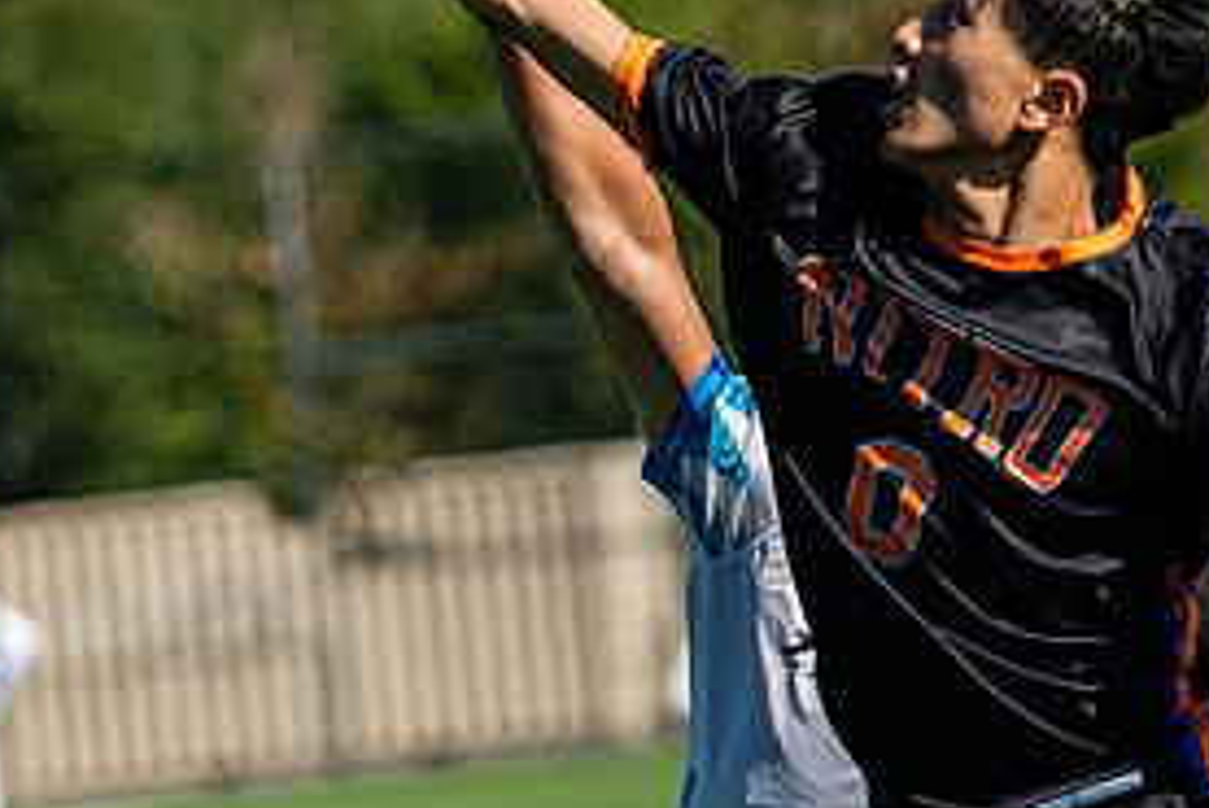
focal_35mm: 392
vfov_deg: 3.5
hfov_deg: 5.3
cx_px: 650
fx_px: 13171
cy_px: 557
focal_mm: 125
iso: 100
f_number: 3.2
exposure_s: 1/2000
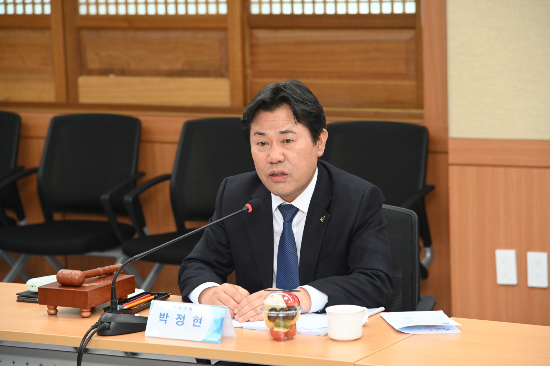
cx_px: 275
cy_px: 183
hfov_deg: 17.1
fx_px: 1833
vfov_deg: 11.4
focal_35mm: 120
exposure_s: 1/200
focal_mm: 120
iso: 1000
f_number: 4
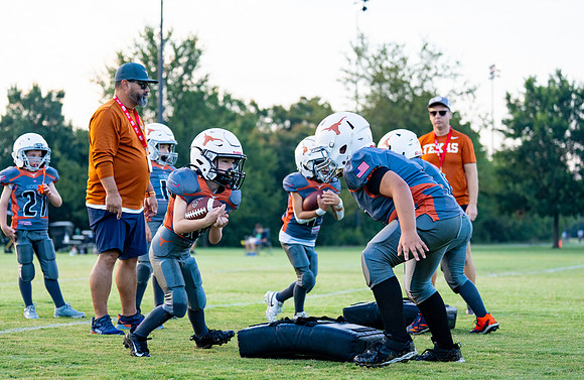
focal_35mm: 83
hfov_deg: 24.6
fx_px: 1341
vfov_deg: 16.1
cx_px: 262
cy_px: 199
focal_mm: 70
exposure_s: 1/1250
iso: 640
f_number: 2.8
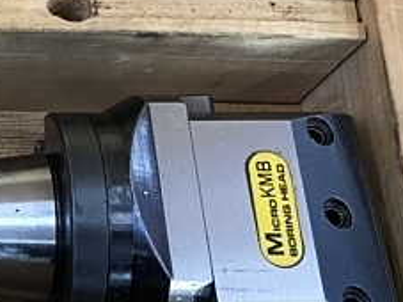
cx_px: -126
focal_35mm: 79
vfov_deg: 18.6
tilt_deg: -70.6
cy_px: 174
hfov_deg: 22.1
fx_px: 919
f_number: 1.8
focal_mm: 3.99
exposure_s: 1/30
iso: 40
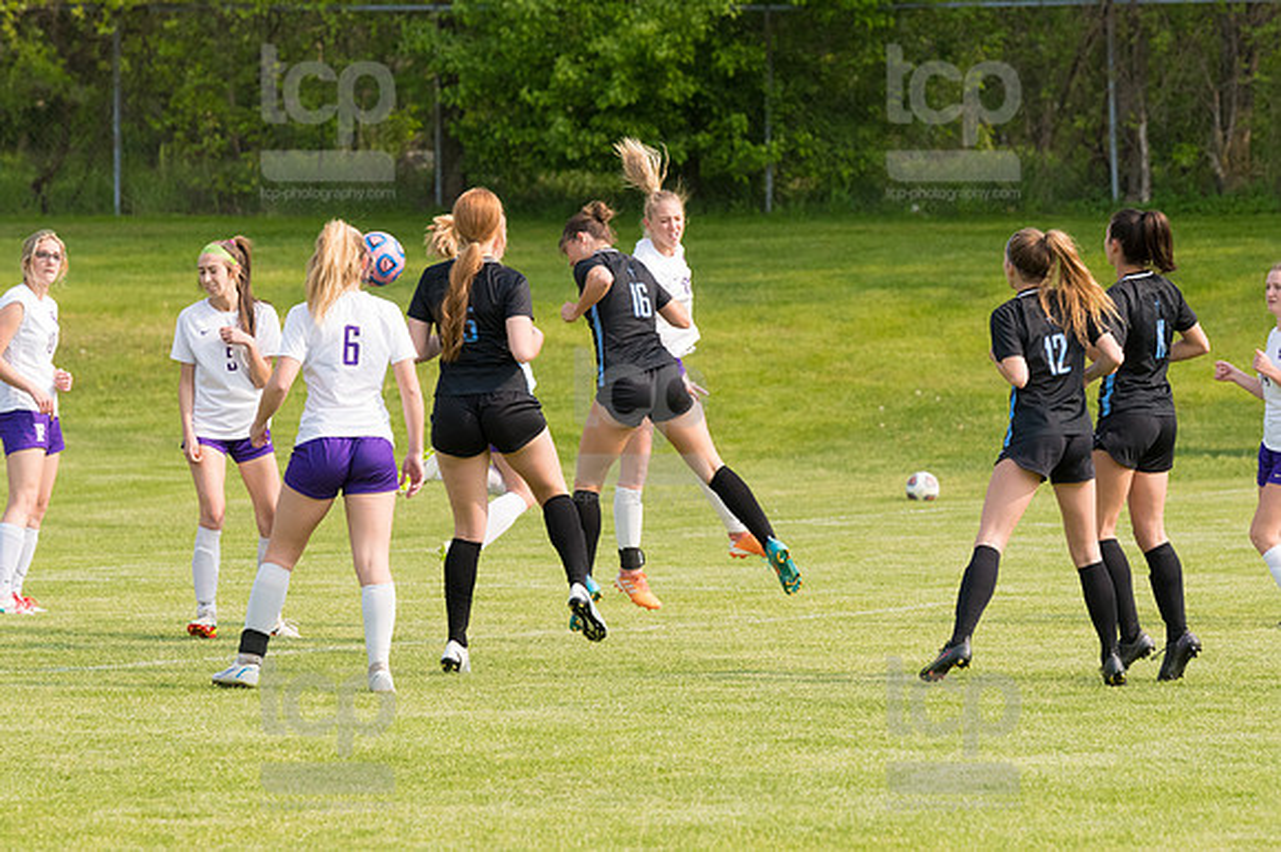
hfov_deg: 7.2
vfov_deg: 4.8
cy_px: 426
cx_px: 640
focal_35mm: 285
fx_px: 10135
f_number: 5.6
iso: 800
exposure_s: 1/2000
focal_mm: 190
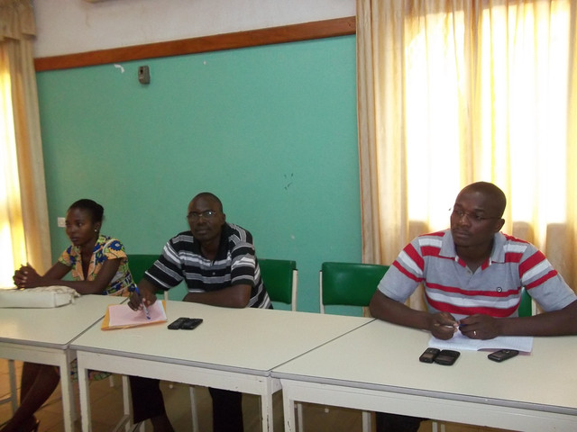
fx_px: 533
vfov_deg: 44.2
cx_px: 288
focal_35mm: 32
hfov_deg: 56.8
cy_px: 216
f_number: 2.9
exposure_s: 1/30
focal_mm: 5.7
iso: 320
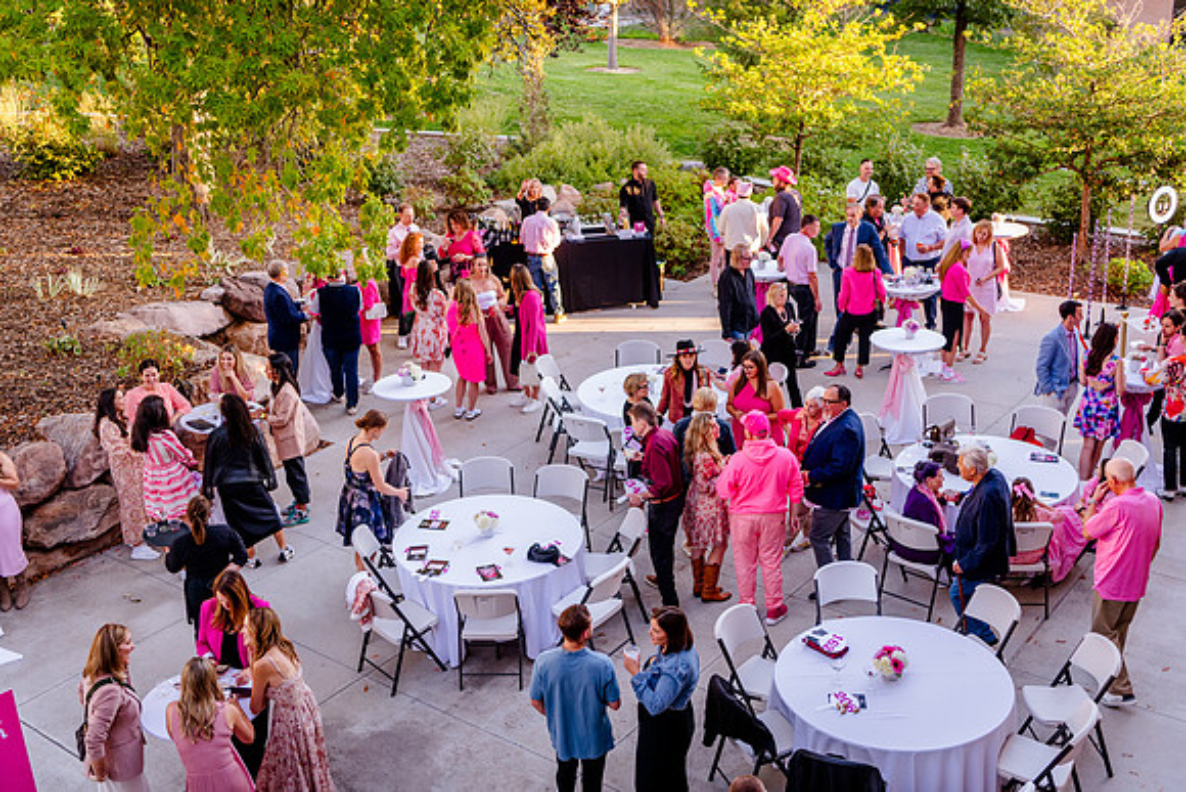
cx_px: 593
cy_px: 396
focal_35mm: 40
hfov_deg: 48.4
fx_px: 1320
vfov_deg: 33.4
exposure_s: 1/500
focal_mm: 40
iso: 1000
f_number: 2.8
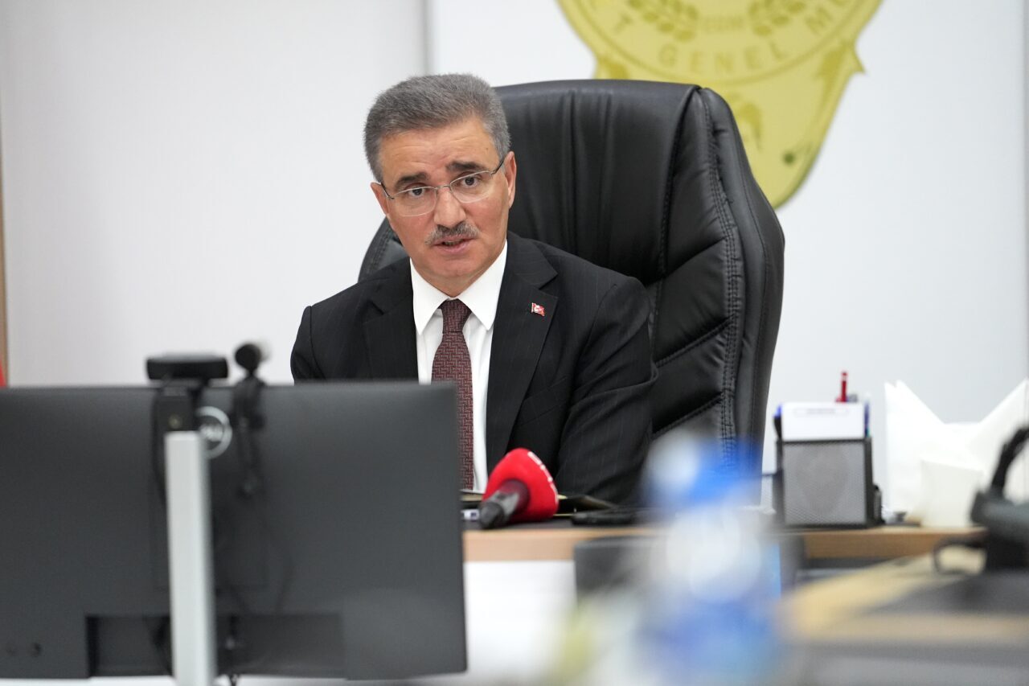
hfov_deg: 10.4
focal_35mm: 198
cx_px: 514
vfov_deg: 6.9
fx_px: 5658
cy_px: 343
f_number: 2.8
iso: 5000
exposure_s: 1/250
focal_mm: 198
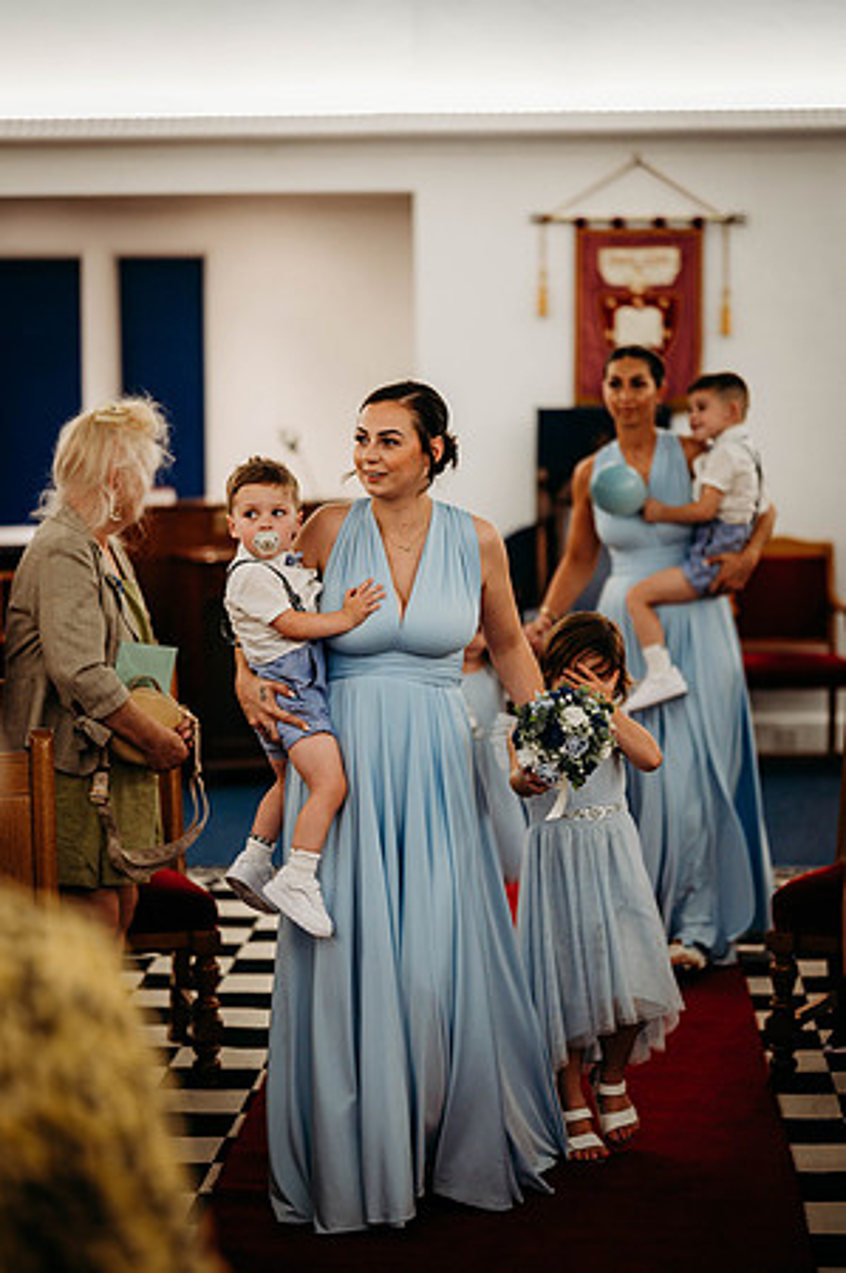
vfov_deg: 23.9
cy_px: 636
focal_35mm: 85
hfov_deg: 16.0
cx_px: 423
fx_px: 3003
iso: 800
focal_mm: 85
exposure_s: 1/200
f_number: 1.8
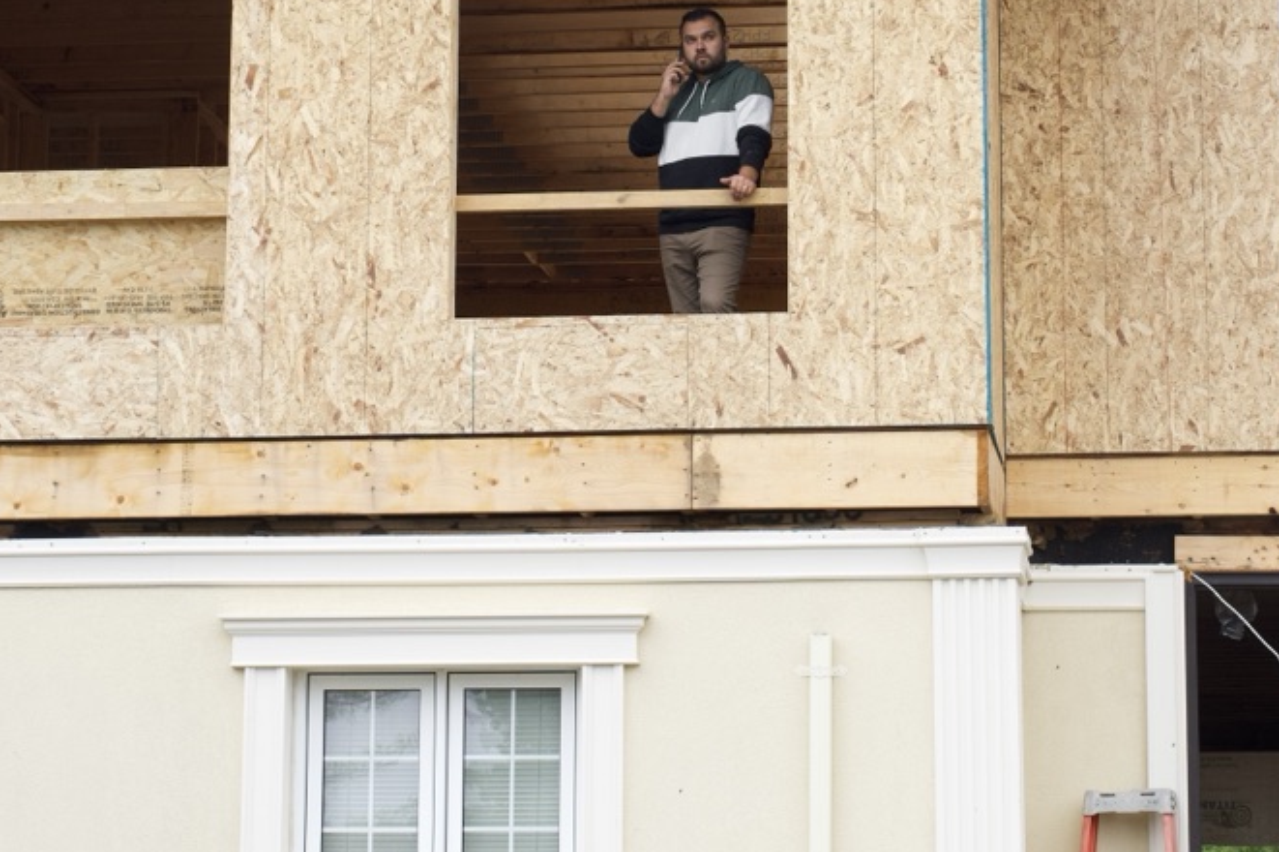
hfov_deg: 18.8
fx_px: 3870
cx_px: 716
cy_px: 230
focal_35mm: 109
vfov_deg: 12.5
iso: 320
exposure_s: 1/160
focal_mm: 40
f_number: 6.3
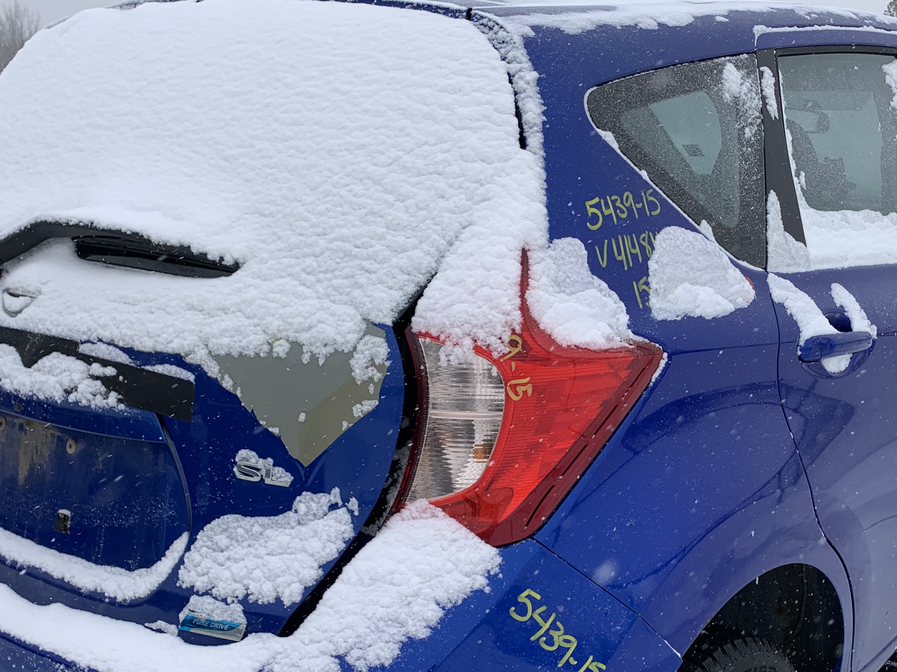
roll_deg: -0.6
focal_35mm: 45
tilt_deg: -9.2
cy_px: 430
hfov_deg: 41.7
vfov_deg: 32.0
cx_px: 570
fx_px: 1166
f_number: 1.8
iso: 25
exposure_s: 1/829
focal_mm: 4.25
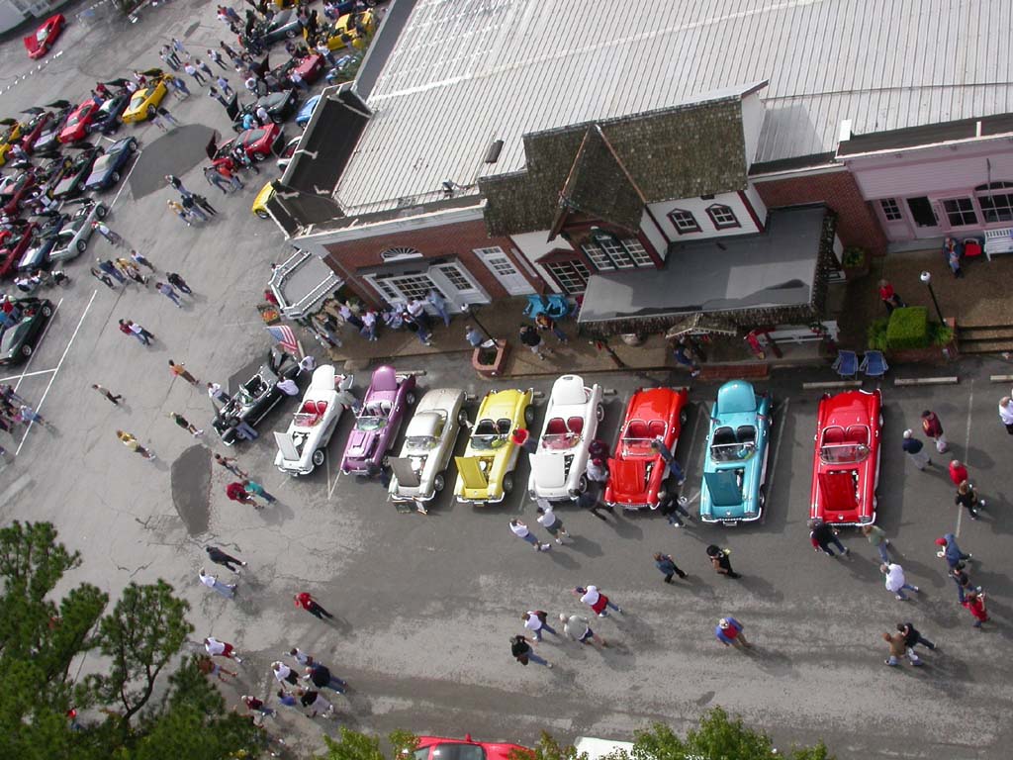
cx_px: 506
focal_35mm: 38
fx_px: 1112
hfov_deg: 49.0
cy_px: 380
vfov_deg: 37.7
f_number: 6.7
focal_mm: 7.85
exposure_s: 1/285
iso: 100
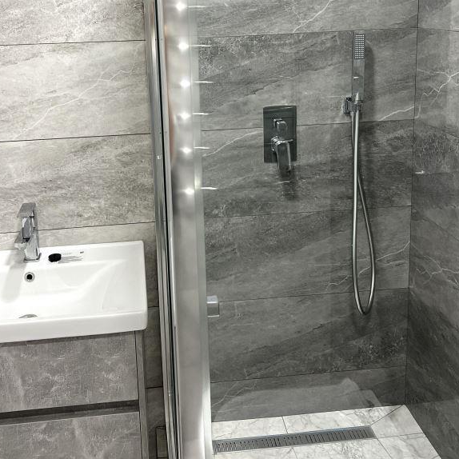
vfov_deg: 39.8
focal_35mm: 41
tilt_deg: -11.3
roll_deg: +2.4
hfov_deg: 40.8
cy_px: 114
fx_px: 615
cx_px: 193
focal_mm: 5.7
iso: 125
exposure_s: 1/100
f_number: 1.5
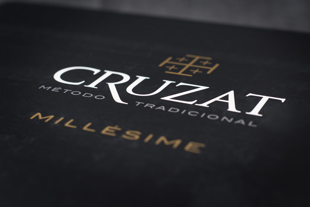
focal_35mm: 50
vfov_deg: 27.0
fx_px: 431
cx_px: 155
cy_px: 104
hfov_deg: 39.6
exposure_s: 1/160
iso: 64
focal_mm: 50
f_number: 4.5
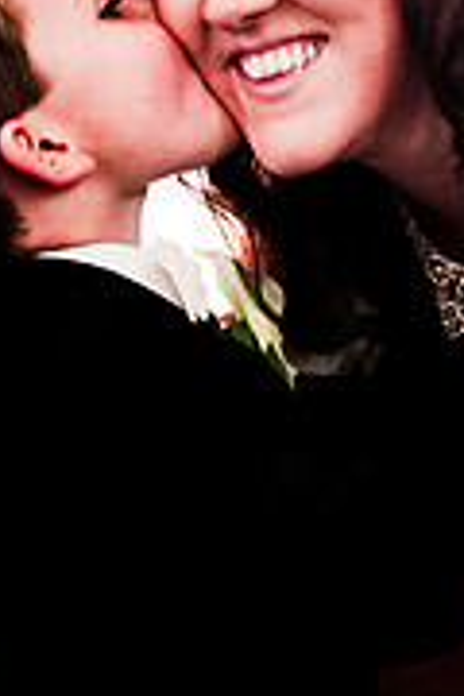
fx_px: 4485
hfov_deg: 5.9
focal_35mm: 232
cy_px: 85
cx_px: 215
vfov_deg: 8.8
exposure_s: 1/125
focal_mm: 62
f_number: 2.8
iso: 200
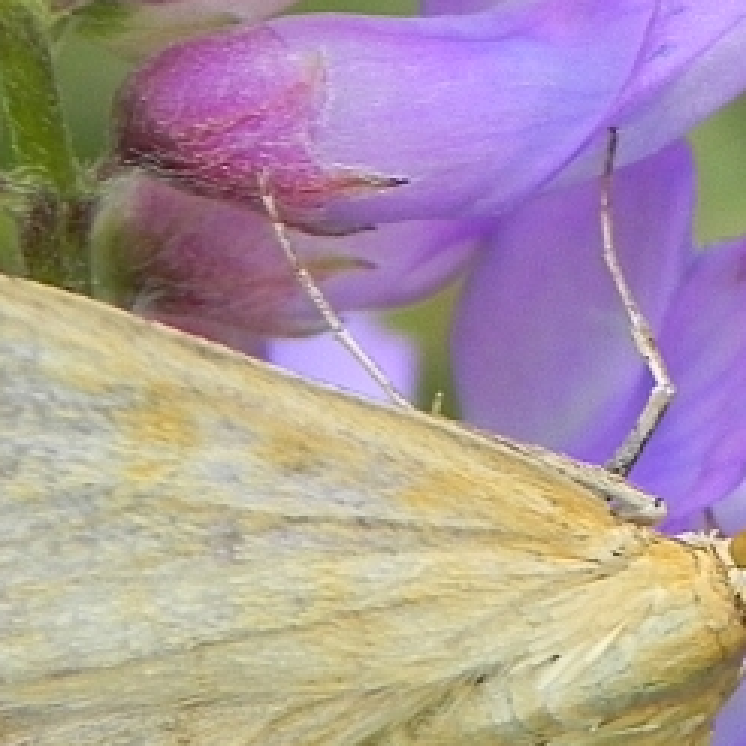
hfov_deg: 4.6
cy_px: 592
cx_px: 613
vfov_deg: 4.6
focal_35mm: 384
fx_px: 9363
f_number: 4
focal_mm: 18.8
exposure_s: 1/175
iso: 160
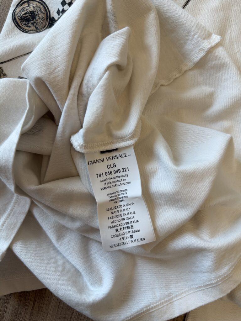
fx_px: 223
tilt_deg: -85.0
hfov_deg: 56.8
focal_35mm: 24
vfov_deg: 71.6
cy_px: 160
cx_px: 120
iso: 50
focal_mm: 6.76
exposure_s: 1/100
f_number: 1.78
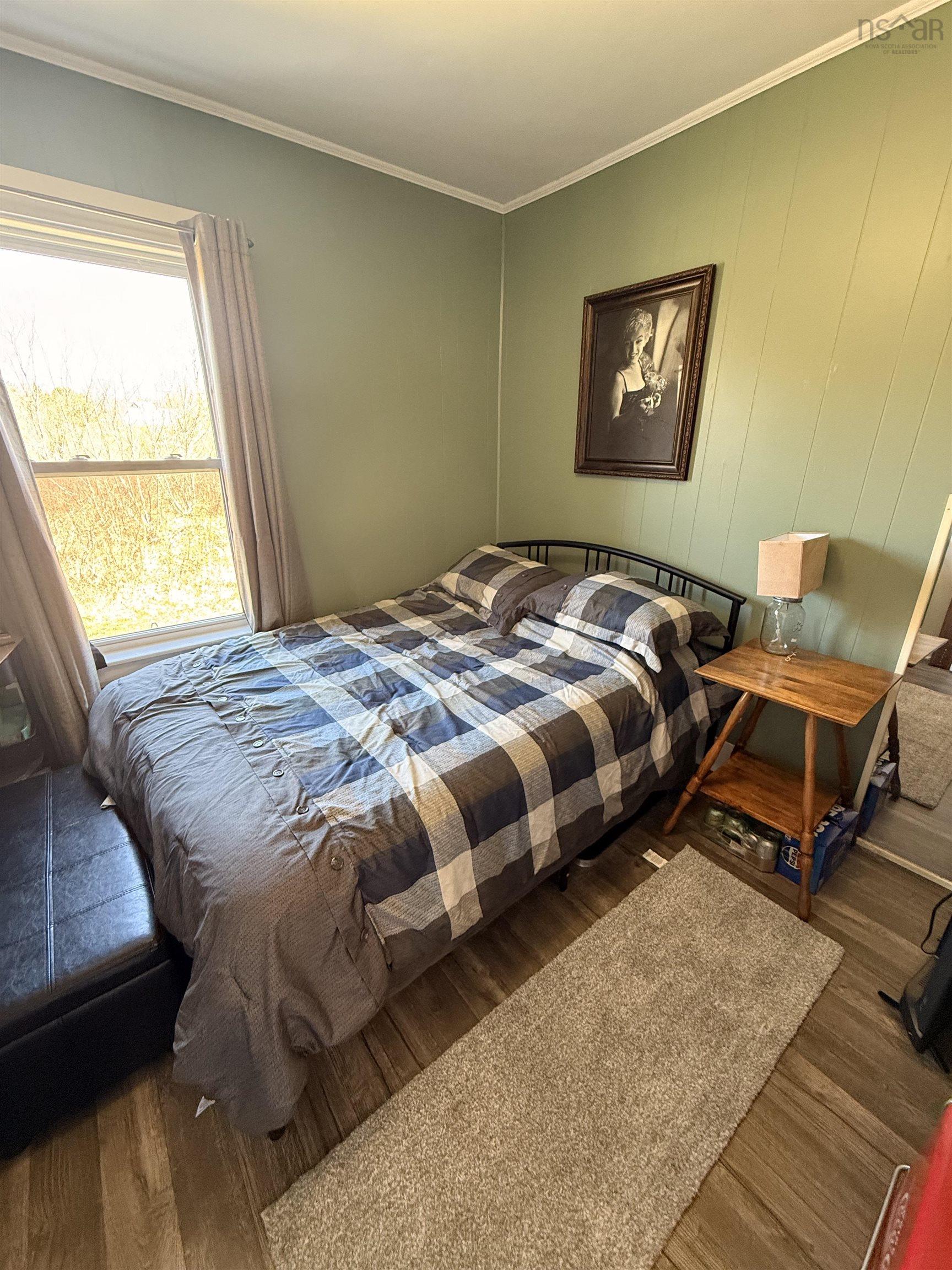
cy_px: 635
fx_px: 513
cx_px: 476
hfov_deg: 85.7
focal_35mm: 14
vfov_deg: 102.1
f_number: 2.2
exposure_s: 1/60
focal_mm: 2.22
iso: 400
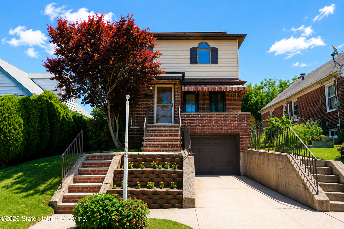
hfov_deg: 70.4
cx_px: 172
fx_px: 244
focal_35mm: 26
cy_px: 114
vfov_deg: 50.4
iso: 100
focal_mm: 25.5
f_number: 7.1
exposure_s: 1/100
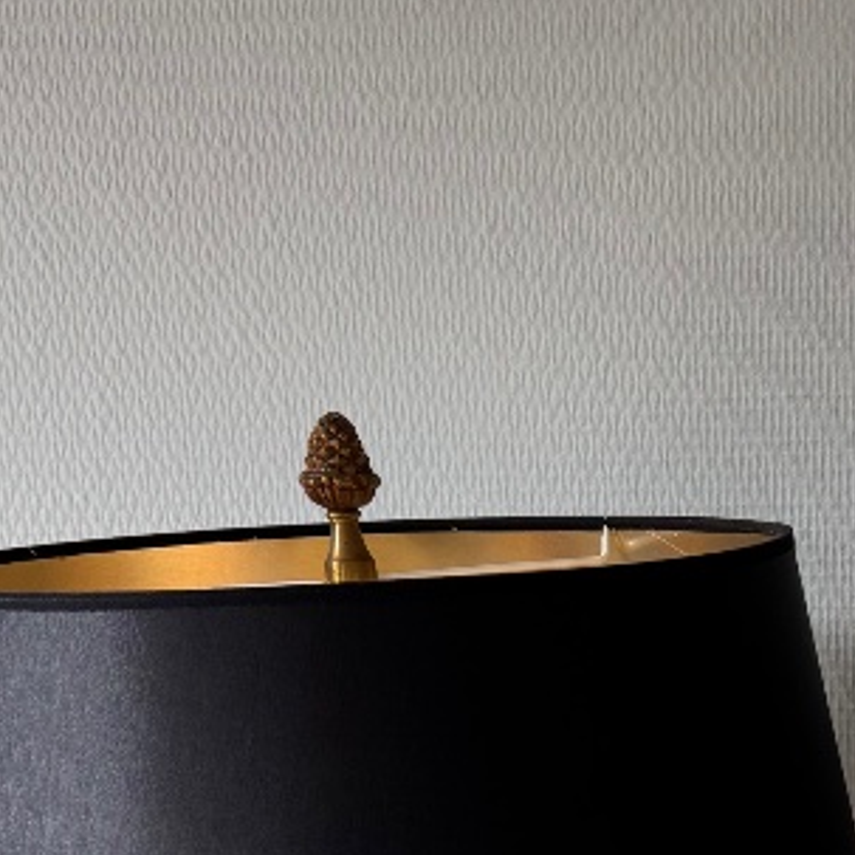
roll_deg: +1.3
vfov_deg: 19.2
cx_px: 1027
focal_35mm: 84
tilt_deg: -15.5
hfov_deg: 19.4
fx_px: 2347
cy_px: 1098
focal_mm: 6.76
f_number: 1.78
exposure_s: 1/202
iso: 64
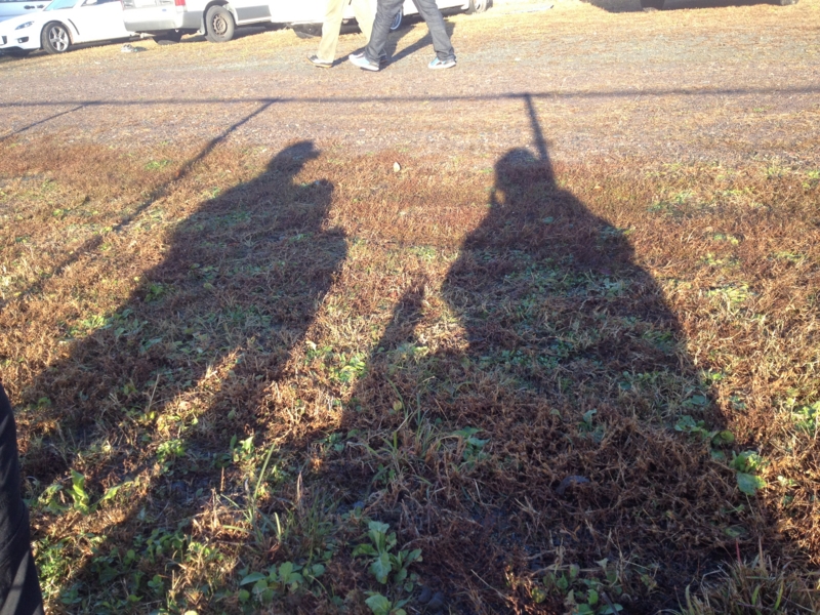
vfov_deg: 40.7
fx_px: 829
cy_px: 308
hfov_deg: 52.6
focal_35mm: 35
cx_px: 410
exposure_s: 1/219
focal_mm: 4.28
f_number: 2.4
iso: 64
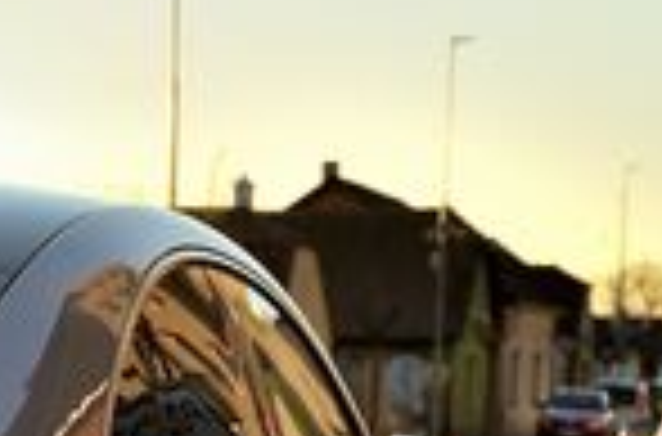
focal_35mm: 172
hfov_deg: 11.2
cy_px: 703
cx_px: -529
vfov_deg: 7.7
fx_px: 3153
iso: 100
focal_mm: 41
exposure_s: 1/320
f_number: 4
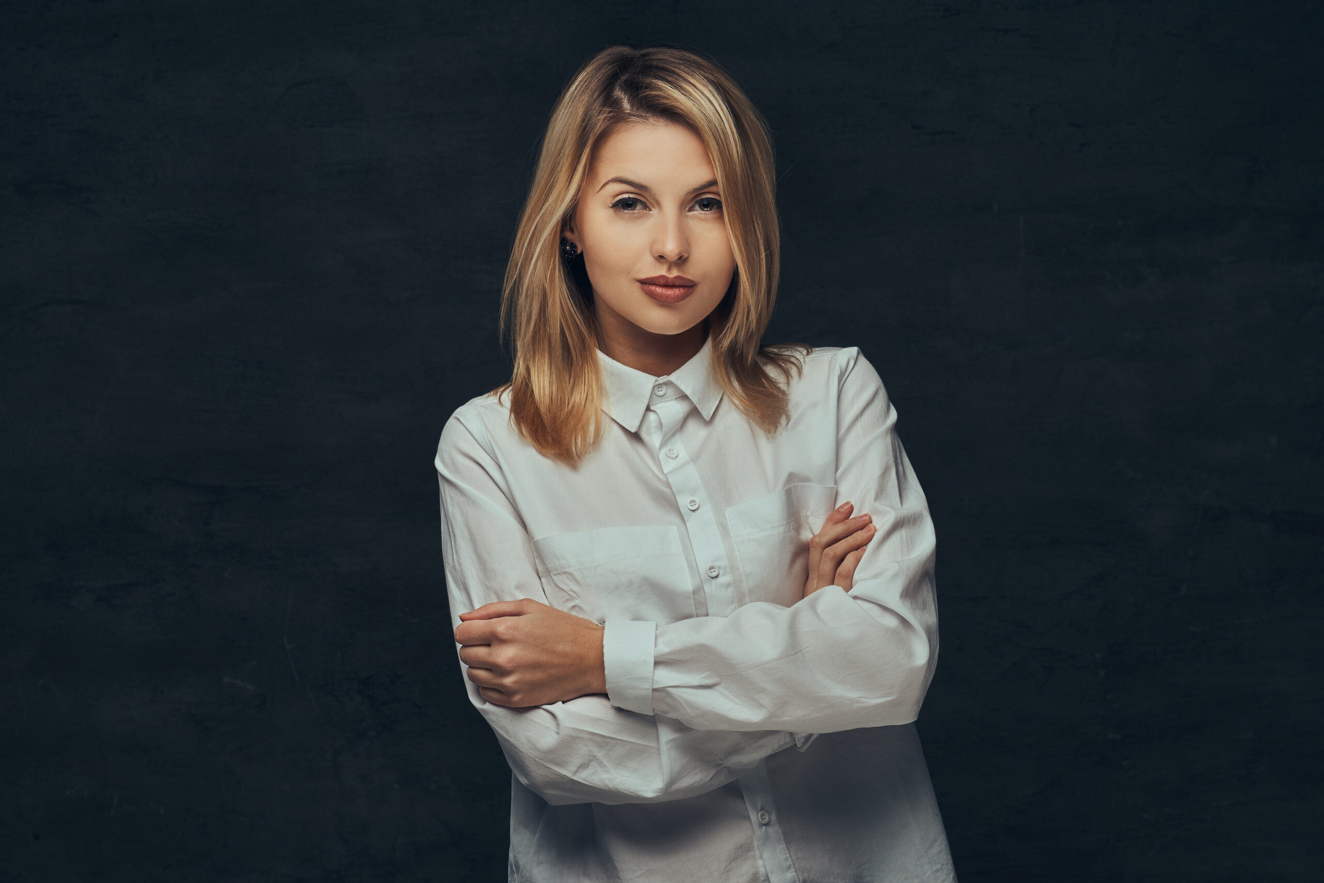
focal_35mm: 84
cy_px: 442
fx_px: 3089
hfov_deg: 24.2
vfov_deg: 16.3
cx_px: 662
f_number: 10
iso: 200
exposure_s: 1/180
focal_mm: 56
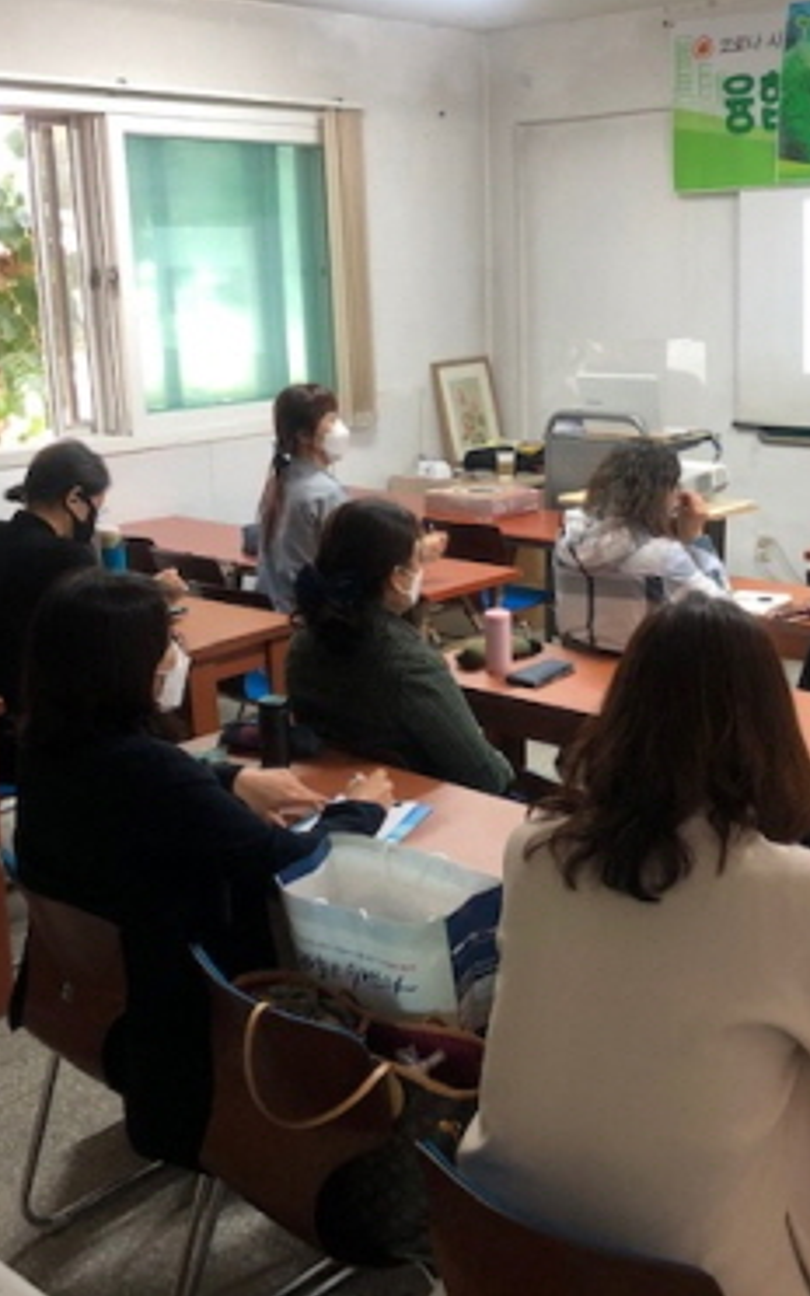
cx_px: 464
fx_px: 1412
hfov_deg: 32.0
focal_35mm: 40
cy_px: 645
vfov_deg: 49.3
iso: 40
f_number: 1.8
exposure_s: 1/17
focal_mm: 4
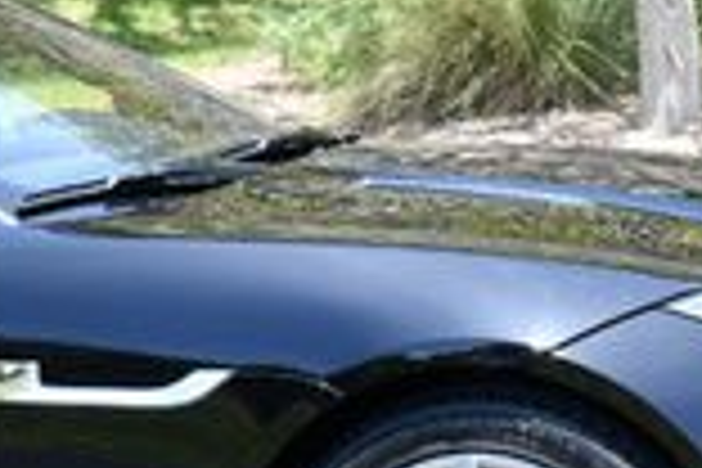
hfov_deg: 9.2
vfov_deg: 6.2
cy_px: 54
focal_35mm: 221
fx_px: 4309
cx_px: -104
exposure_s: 1/250
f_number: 7.1
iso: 200
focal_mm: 36
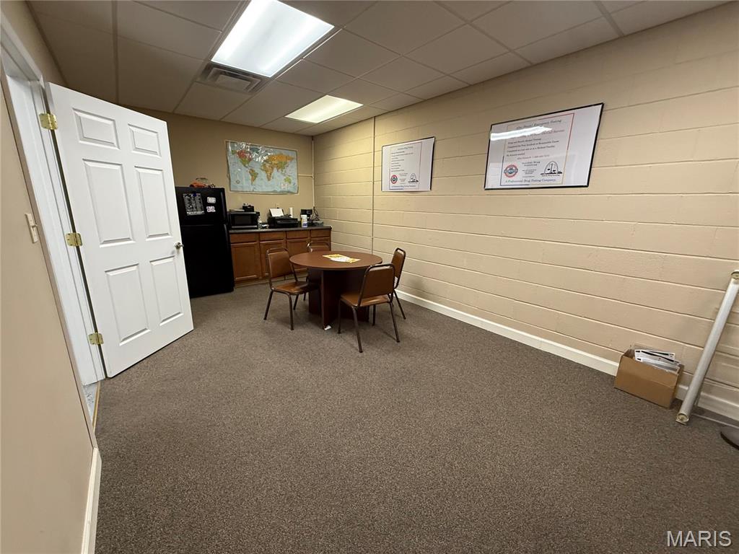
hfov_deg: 102.1
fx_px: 299
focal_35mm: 14
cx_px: 370
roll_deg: -0.7
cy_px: 277
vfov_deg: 85.7
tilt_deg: -13.5
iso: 250
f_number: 2.2
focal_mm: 2.22
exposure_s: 1/60
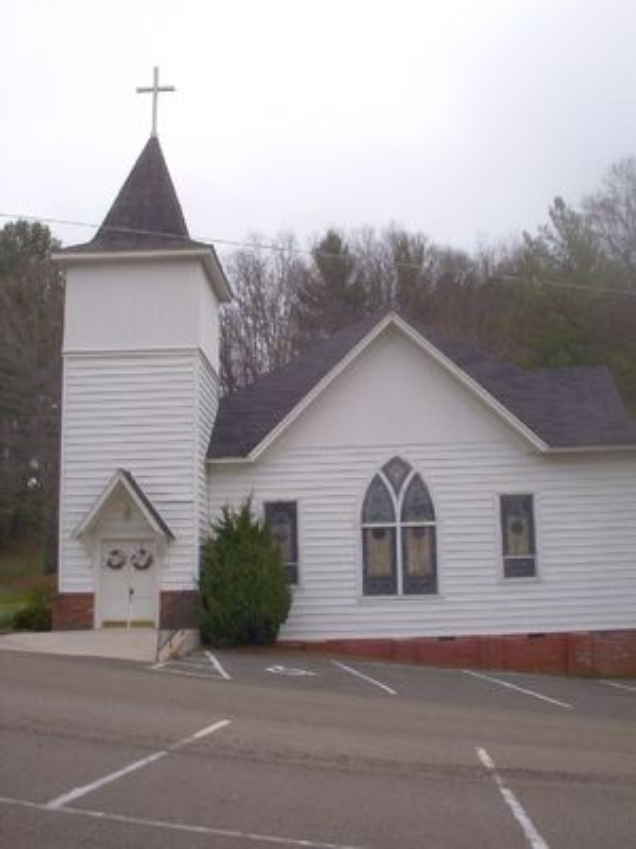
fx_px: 955
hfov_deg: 36.8
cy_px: 424
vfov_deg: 47.9
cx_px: 318
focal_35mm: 39
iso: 100
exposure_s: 1/256
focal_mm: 6
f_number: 8
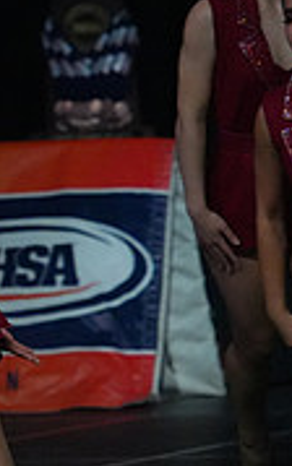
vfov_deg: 2.5
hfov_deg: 1.6
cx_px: -456
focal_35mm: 827
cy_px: 158
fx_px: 10522
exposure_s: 1/1000
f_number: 5
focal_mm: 250
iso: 12800
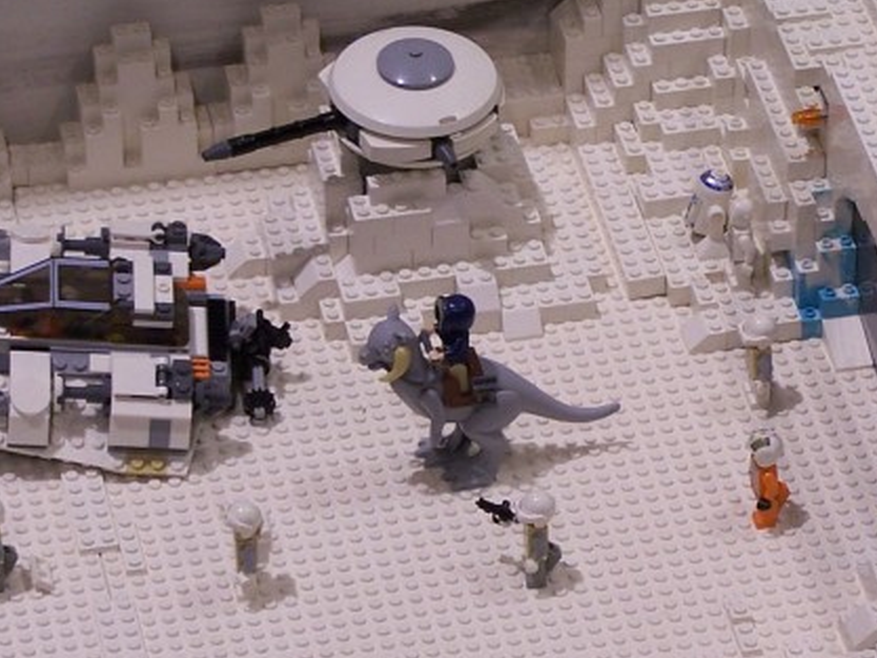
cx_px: 690
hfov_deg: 8.6
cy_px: 423
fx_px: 5854
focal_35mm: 231
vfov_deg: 6.4
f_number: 3.2
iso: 80
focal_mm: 15.6
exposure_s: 1/15
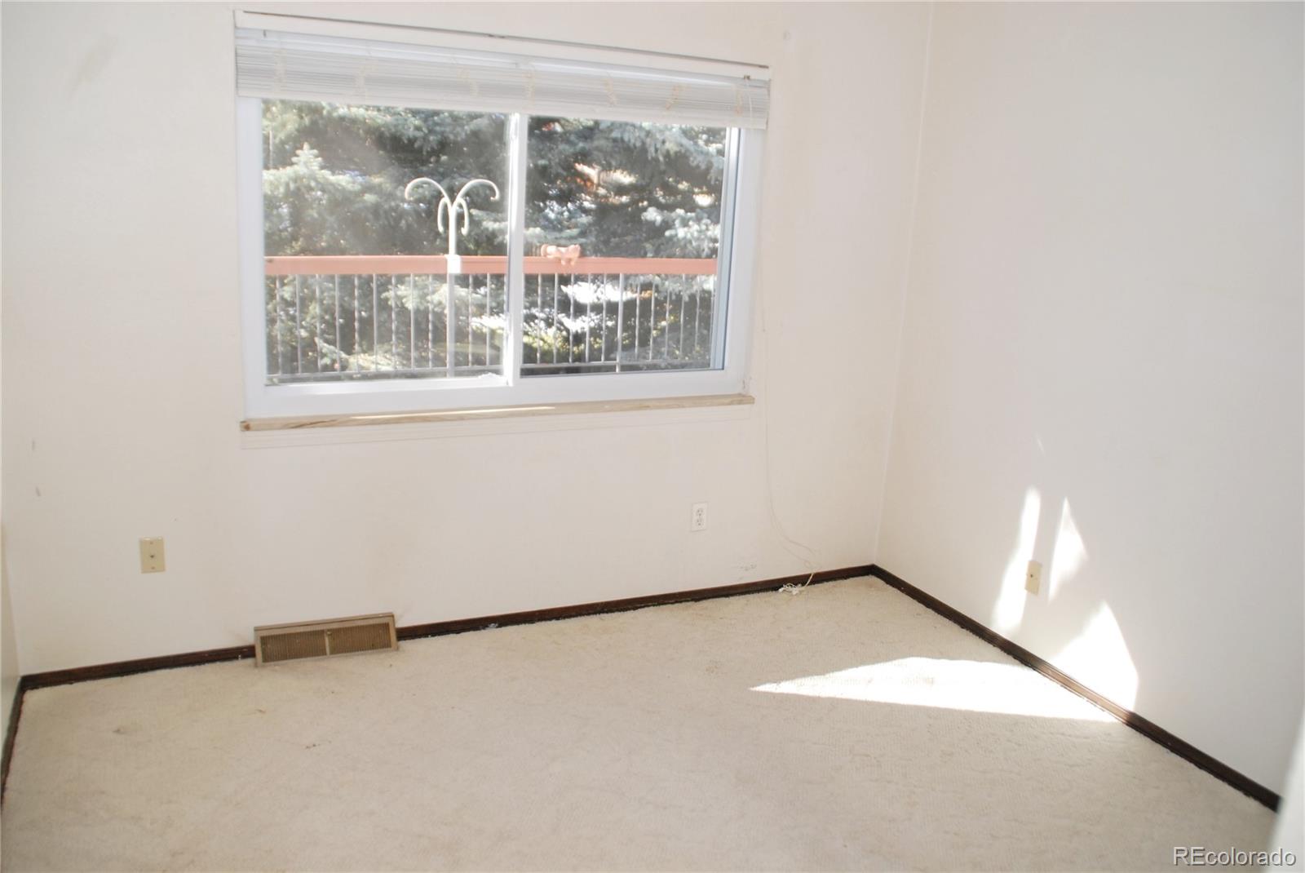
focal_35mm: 27
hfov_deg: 67.3
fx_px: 980
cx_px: 652
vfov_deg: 48.0
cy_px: 436
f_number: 5
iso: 400
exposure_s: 1/180
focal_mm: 18
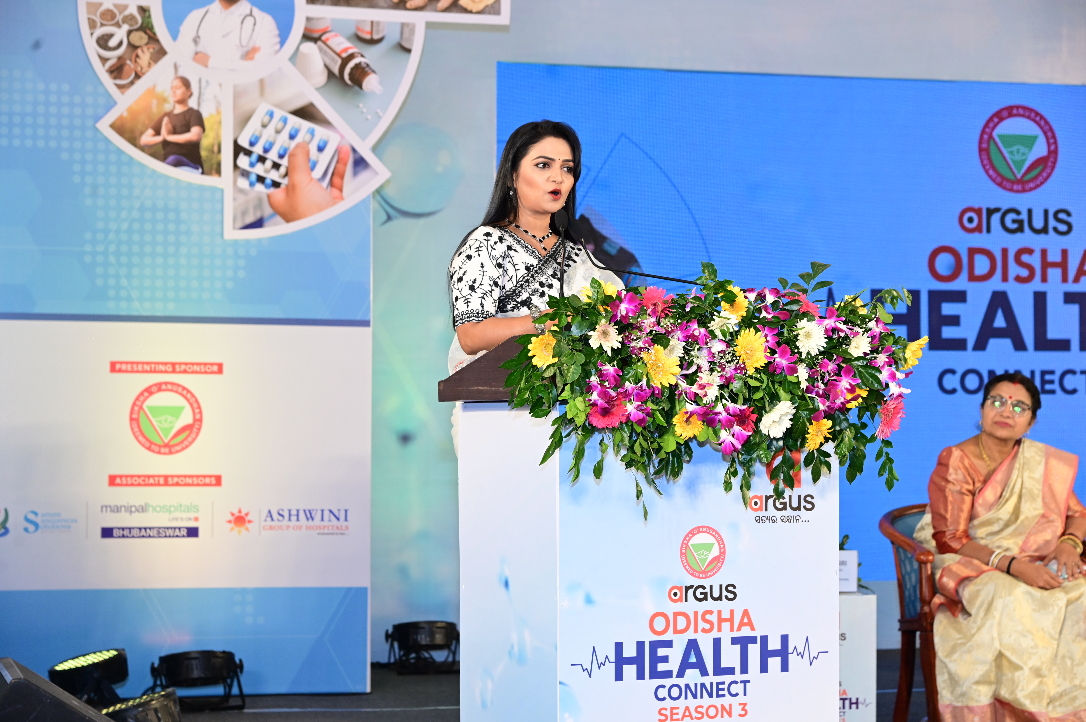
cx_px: 543
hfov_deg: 26.0
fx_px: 2351
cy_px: 361
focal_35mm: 78
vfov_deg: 17.5
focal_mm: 78
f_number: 7.1
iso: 1250
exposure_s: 1/160
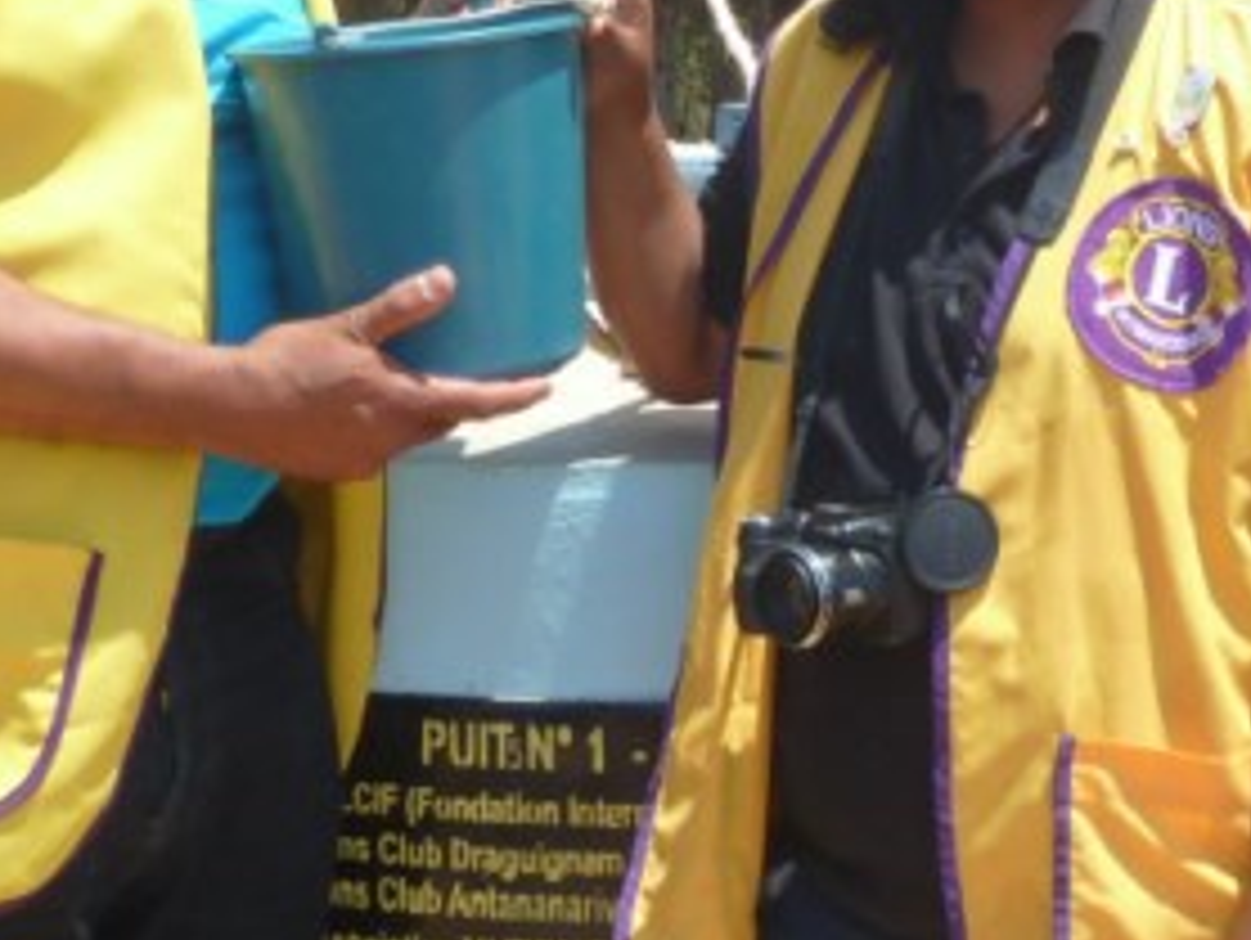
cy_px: 13
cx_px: 855
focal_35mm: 92
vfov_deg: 15.8
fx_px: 3328
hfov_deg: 21.2
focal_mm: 4.1
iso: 80
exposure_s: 1/320
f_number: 4
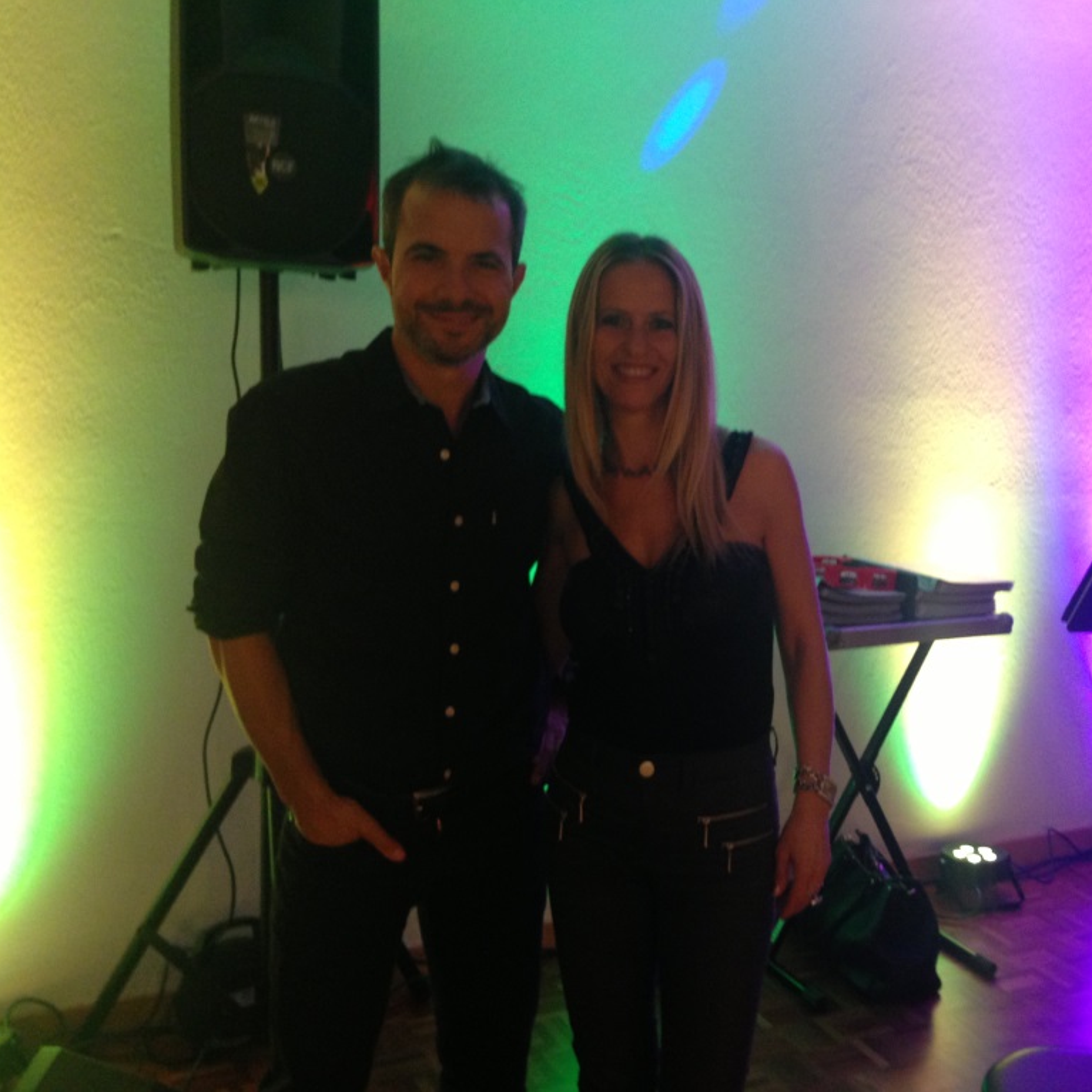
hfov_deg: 42.3
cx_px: 717
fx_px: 1392
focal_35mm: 39
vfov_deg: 42.8
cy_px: 546
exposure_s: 1/20
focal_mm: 4.13
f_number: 2.4
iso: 200
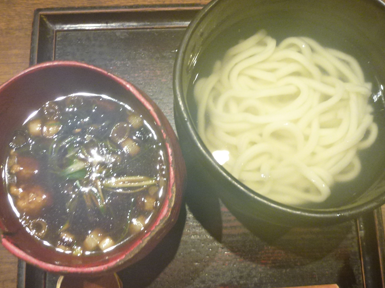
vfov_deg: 42.6
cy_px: 179
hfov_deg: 55.2
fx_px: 367
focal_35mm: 33
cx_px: 215
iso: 200
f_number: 3.3
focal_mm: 4.3
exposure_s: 1/4
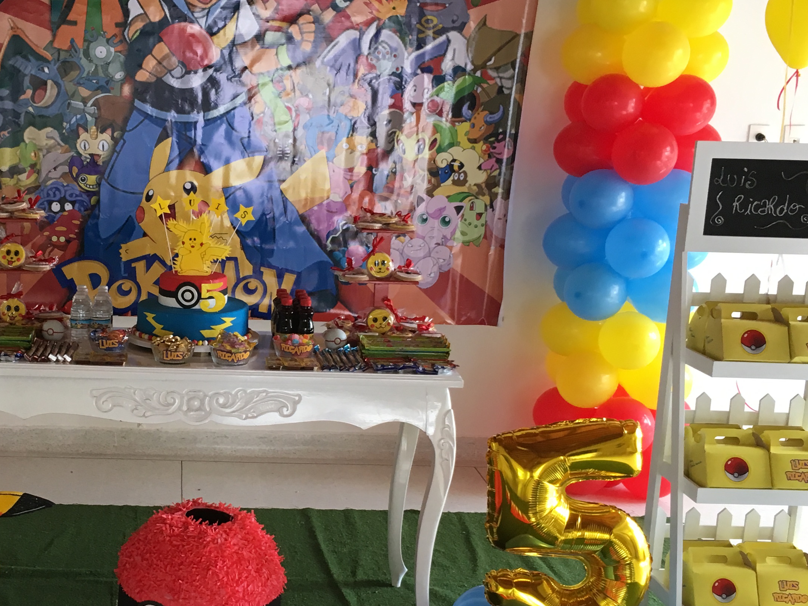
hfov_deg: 34.9
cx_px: 218
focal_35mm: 54
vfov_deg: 27.0
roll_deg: -1.4
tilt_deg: -12.2
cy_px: 365
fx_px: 1261
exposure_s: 1/30
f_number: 2.2
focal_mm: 4.15
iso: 32
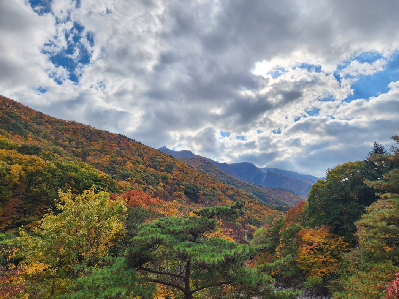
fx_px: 265
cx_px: 200
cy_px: 150
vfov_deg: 58.9
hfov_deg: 73.9
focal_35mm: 23
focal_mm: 5.4
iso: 20
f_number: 1.8
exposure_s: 1/1283
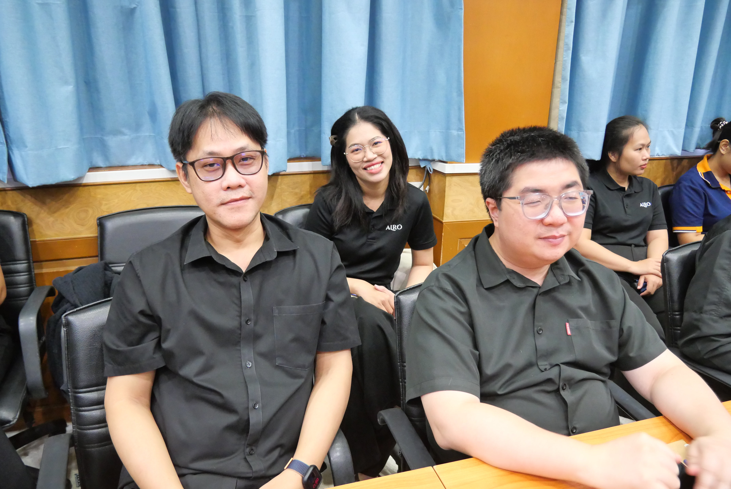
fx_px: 488
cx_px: 366
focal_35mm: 24
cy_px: 244
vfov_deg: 53.2
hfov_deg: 73.7
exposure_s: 1/50
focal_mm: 12
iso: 3200
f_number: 3.5
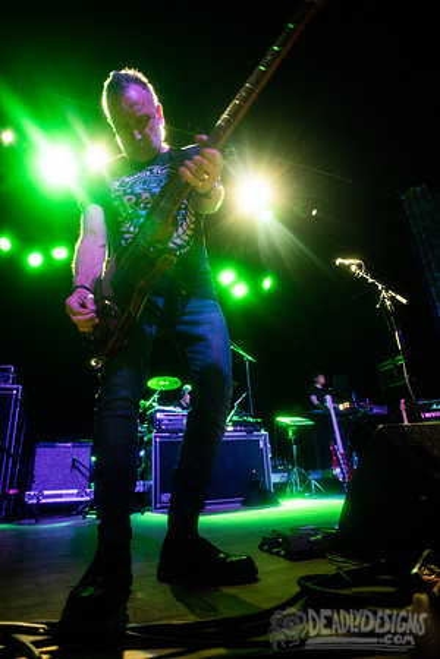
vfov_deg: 84.0
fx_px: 367
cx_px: 220
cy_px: 330
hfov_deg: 61.9
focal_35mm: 20
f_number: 3.2
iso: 3200
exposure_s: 1/250
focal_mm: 20
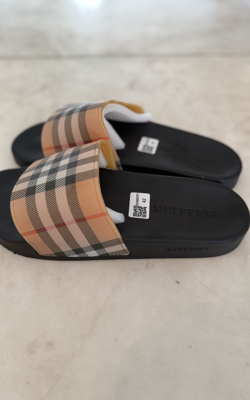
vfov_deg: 70.4
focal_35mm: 26
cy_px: 201
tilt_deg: -48.2
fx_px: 283
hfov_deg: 47.6
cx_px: 122
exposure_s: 1/60
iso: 160
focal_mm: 6.76
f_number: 1.78
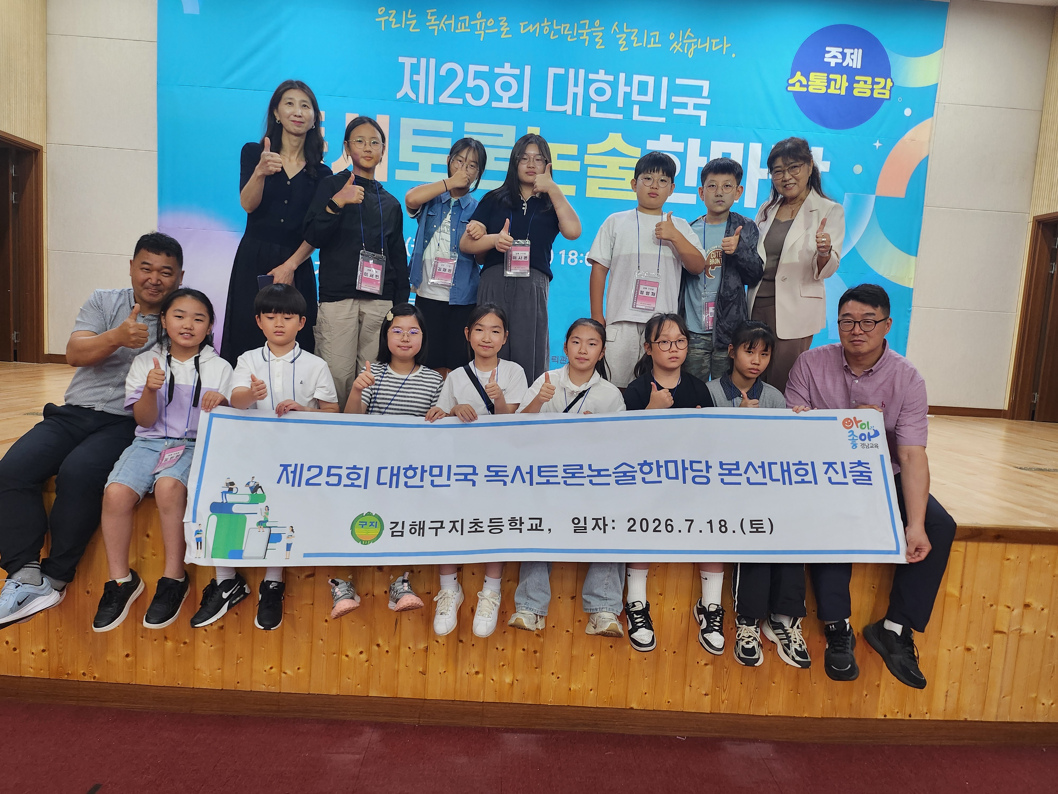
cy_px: 397
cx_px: 529
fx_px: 734
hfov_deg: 71.6
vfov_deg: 56.8
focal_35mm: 24
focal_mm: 5
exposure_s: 1/120
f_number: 1.8
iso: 400
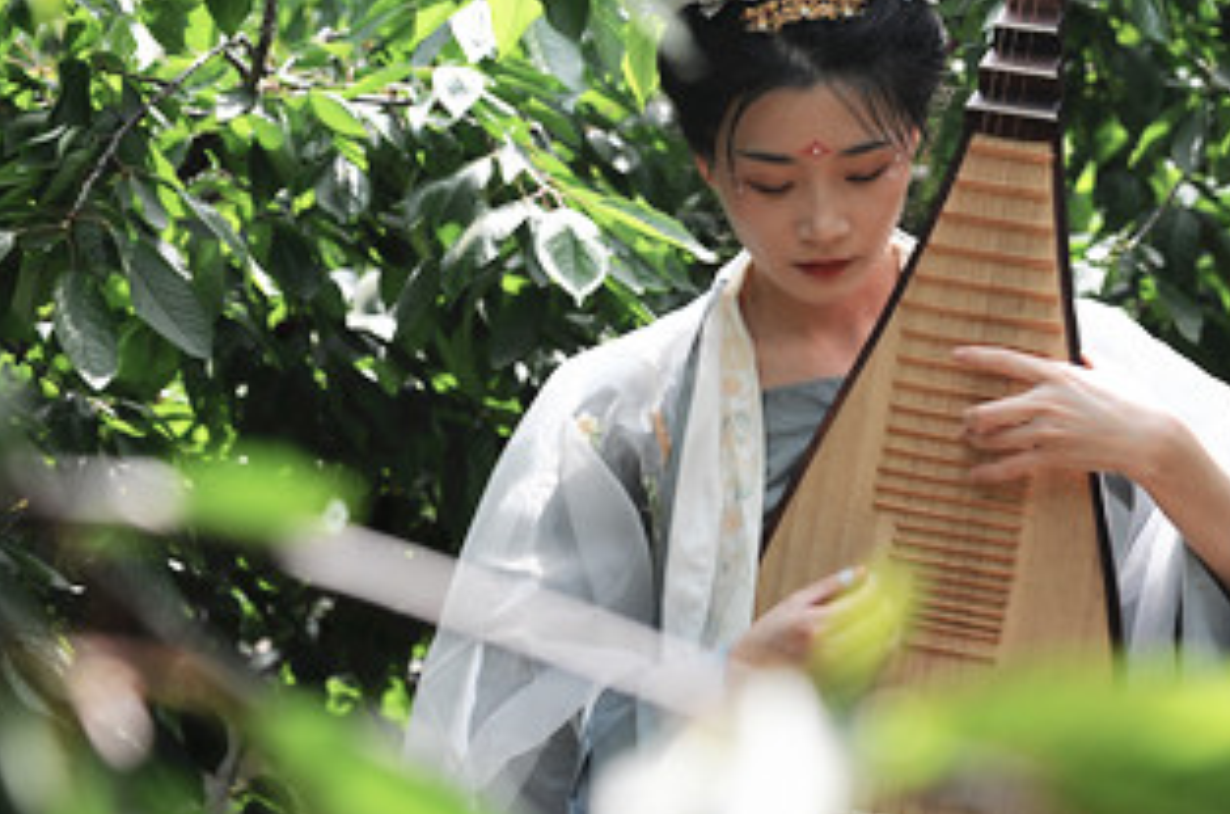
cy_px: 173
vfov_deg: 10.6
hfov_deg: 16.0
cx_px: 853
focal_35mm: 128
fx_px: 4362
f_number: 6.3
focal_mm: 80
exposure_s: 1/250
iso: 200
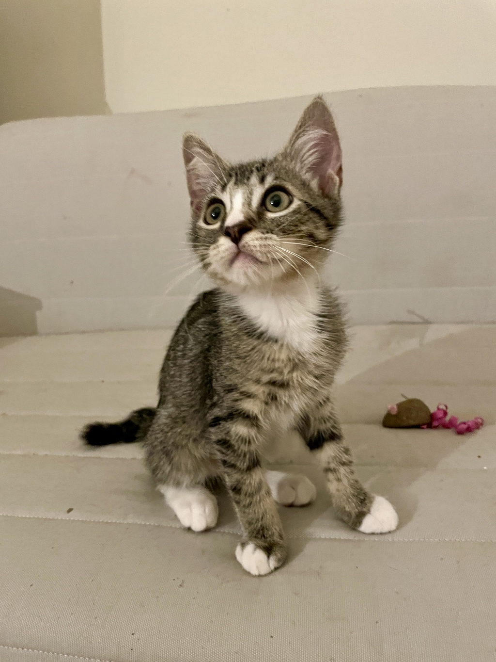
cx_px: 248
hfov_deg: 53.1
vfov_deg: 67.3
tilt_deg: -8.7
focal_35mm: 26
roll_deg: +1.7
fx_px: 497
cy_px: 331
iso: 640
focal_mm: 4.2
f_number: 1.6
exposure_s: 1/30
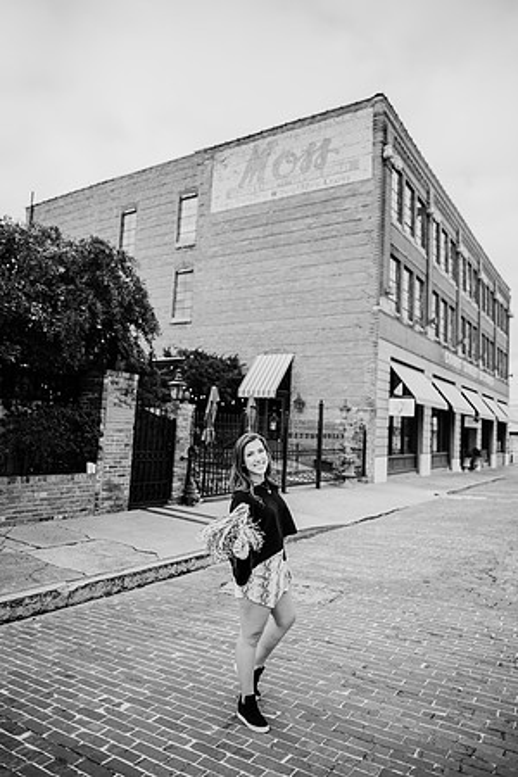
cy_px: 388
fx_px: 518
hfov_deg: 53.1
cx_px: 259
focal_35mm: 24
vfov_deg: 73.7
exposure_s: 1/640
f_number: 2.2
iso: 160
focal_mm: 24
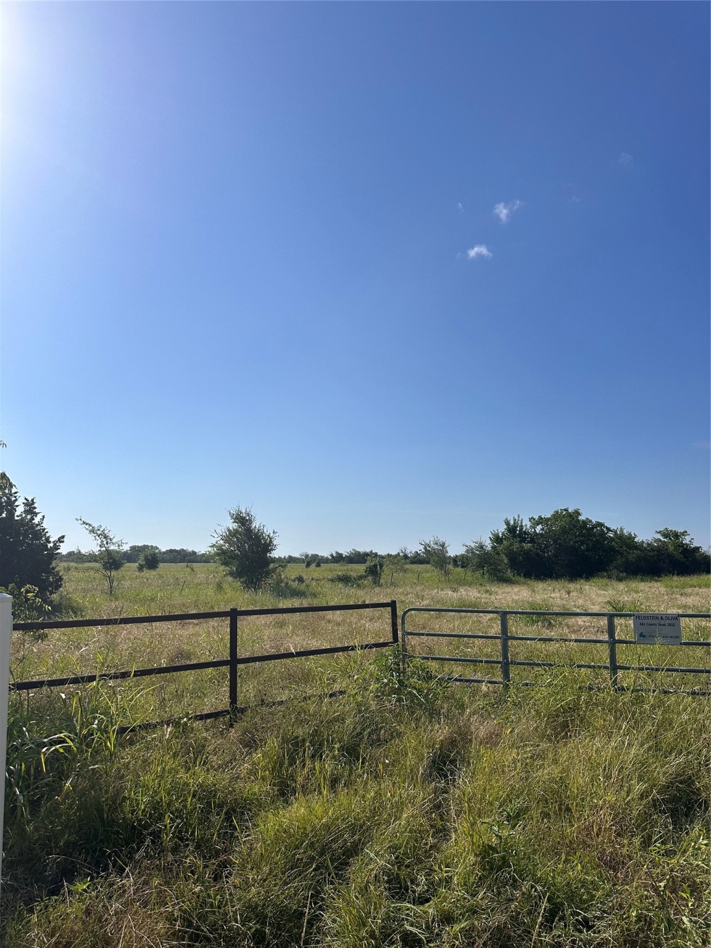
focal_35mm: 24
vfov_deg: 71.6
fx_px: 657
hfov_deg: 56.8
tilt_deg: +9.6
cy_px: 474
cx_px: 356
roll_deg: -0.8
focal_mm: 6.86
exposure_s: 1/9709
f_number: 1.78
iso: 80
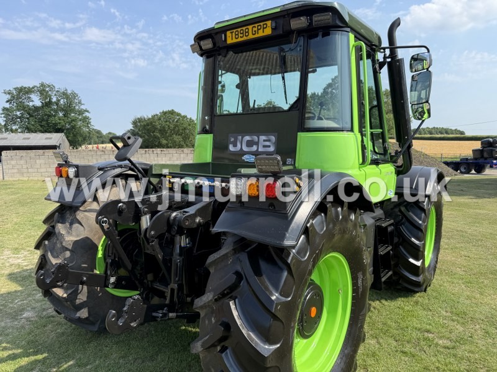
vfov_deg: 56.8
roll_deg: +0.7
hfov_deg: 71.6
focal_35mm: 24
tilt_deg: -6.1
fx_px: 345
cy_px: 186
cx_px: 248
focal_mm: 6.76
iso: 80
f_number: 1.78
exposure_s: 1/2053
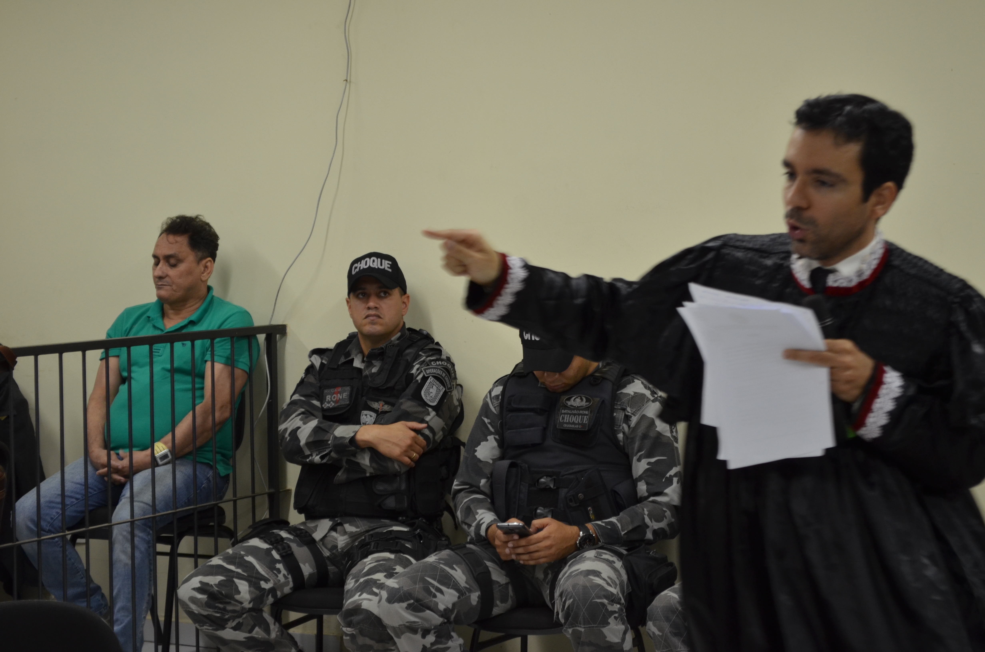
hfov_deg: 24.7
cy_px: 326
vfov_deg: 16.5
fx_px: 2253
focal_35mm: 82
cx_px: 492
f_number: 5.6
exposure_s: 1/30
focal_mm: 55
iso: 400
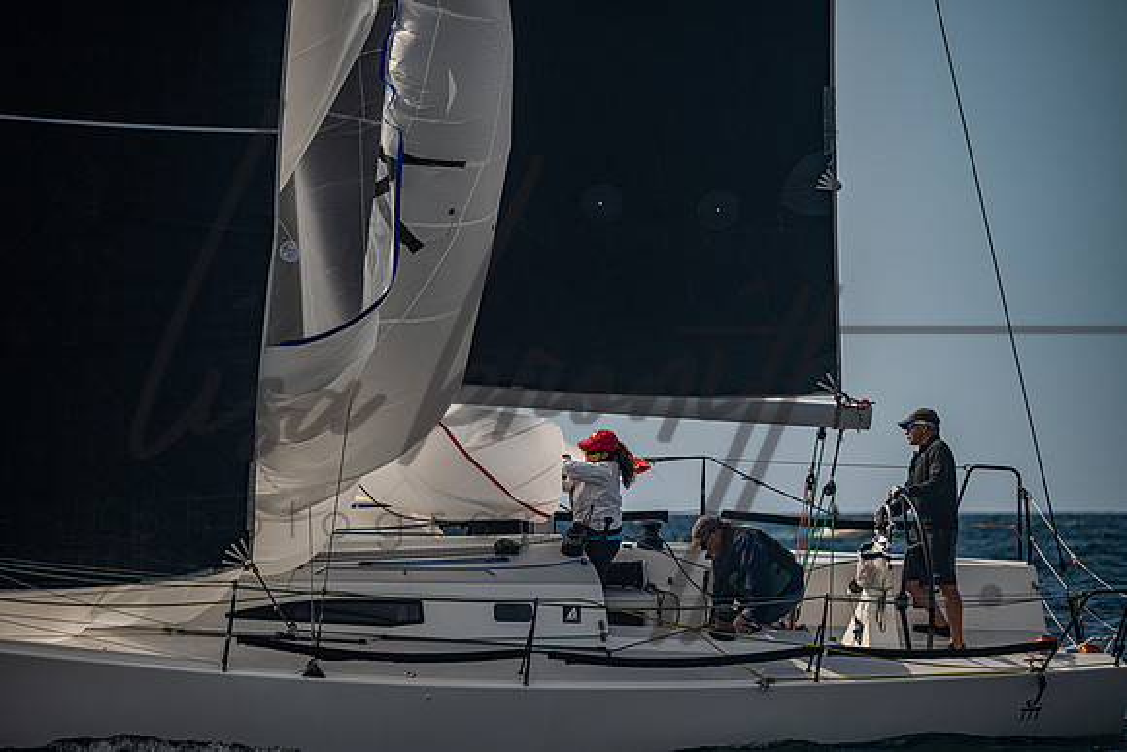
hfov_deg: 7.1
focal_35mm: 290
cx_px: 564
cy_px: 376
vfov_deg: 4.7
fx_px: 9080
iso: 320
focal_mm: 290
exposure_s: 1/5000
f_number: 6.3
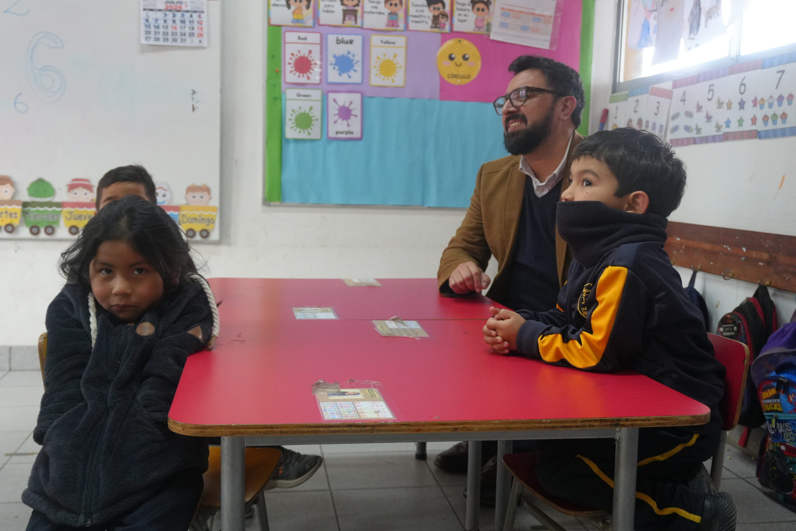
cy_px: 266
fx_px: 829
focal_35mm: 38
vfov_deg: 35.5
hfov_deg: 51.3
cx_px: 398
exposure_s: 1/160
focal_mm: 25
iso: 2500
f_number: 4.5
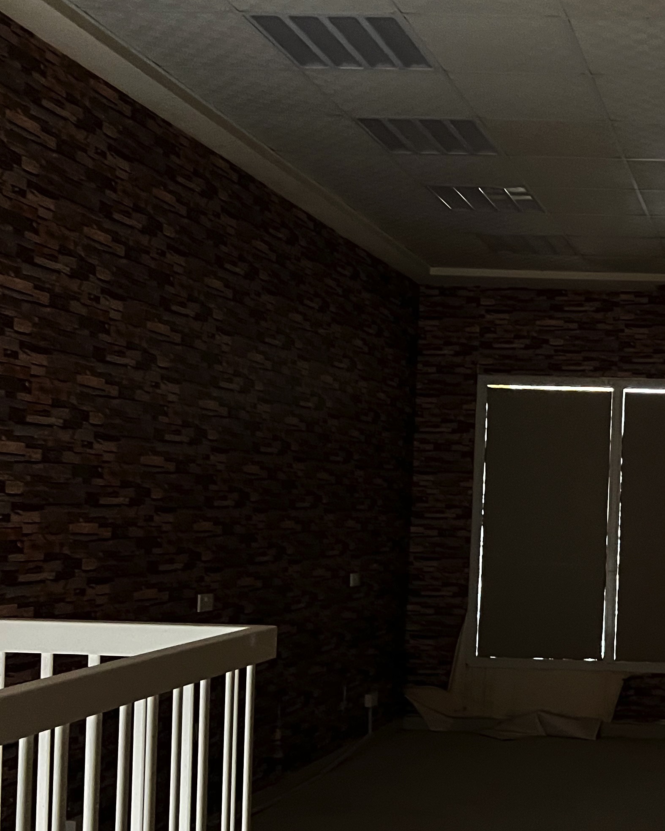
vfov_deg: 35.9
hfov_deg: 27.2
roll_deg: -0.8
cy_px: 469
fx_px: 1279
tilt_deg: +2.9
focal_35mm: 52
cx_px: 696
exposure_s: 1/30
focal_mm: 5.7
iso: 800
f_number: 1.5
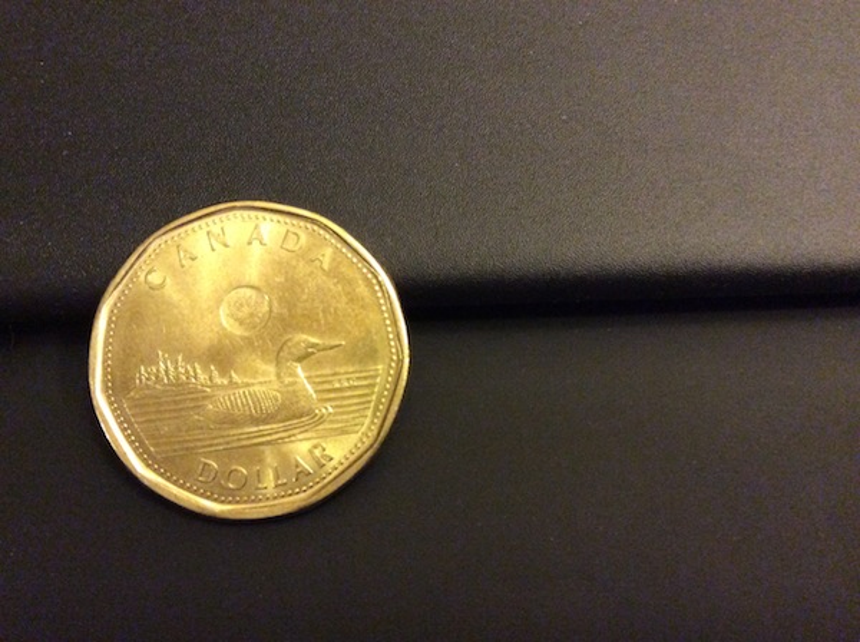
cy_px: 321
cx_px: 430
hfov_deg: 56.9
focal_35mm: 32
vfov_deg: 44.0
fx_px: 794
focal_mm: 3.3
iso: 400
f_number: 2.4
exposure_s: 1/15
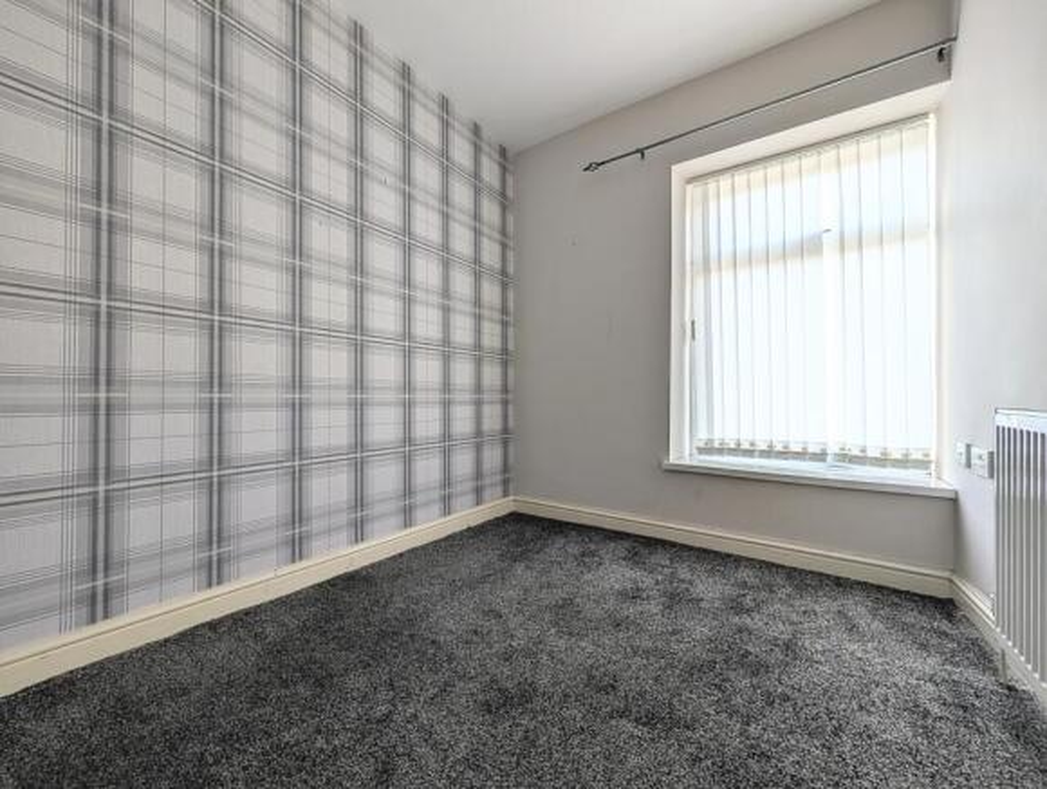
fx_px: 364
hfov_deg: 110.4
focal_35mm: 12
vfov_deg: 94.7
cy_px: 394
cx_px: 524
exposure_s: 1/116
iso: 55
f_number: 1.7
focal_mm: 2.02
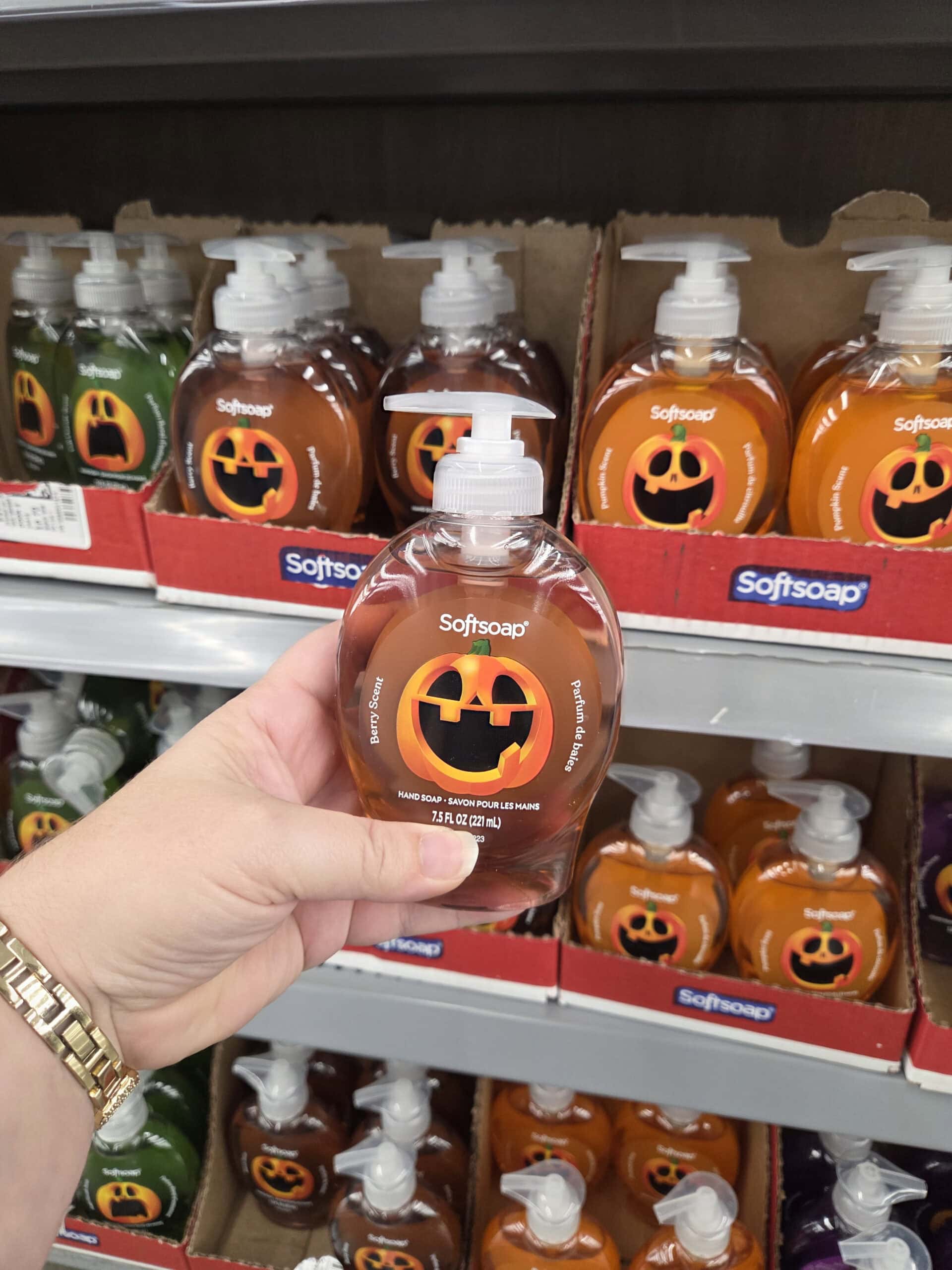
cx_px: 476
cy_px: 635
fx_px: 843
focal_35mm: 23
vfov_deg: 73.9
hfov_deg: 58.9
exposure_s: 1/120
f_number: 1.8
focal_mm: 5.4
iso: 400
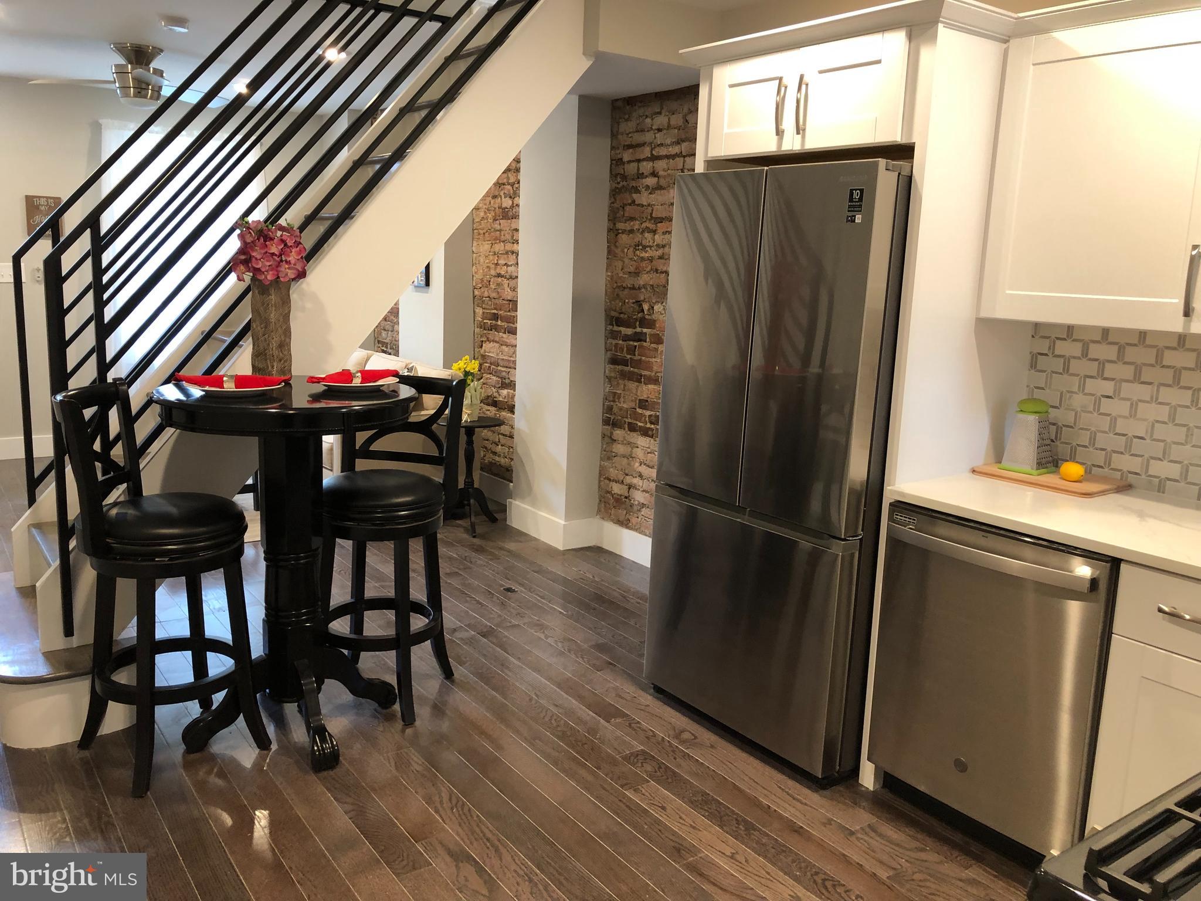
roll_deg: -3.7
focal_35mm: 28
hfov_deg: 63.4
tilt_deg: -9.6
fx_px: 971
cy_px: 450
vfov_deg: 49.7
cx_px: 600
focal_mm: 3.99
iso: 40
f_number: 1.8
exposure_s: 1/17
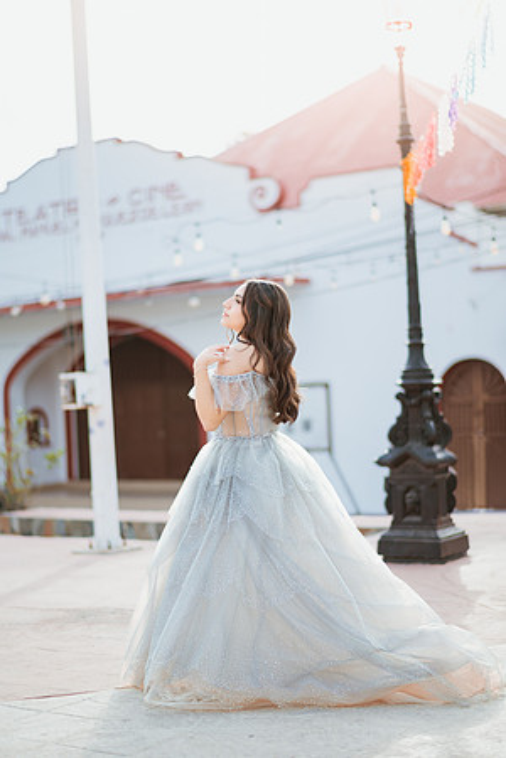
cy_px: 379
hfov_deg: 23.4
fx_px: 1223
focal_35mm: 58
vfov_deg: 34.5
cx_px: 253
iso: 100
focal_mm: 58
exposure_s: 1/2500
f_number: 1.4
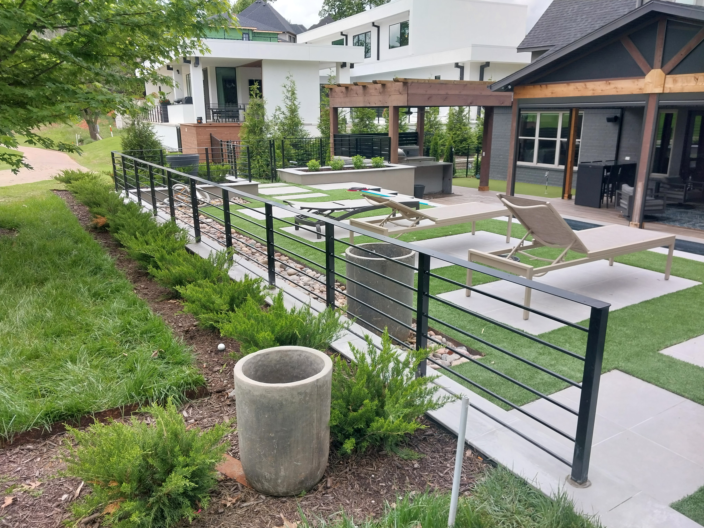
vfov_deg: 53.1
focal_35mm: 26
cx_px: 352
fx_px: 529
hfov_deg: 67.3
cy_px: 264
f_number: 1.8
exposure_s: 1/297
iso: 20
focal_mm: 4
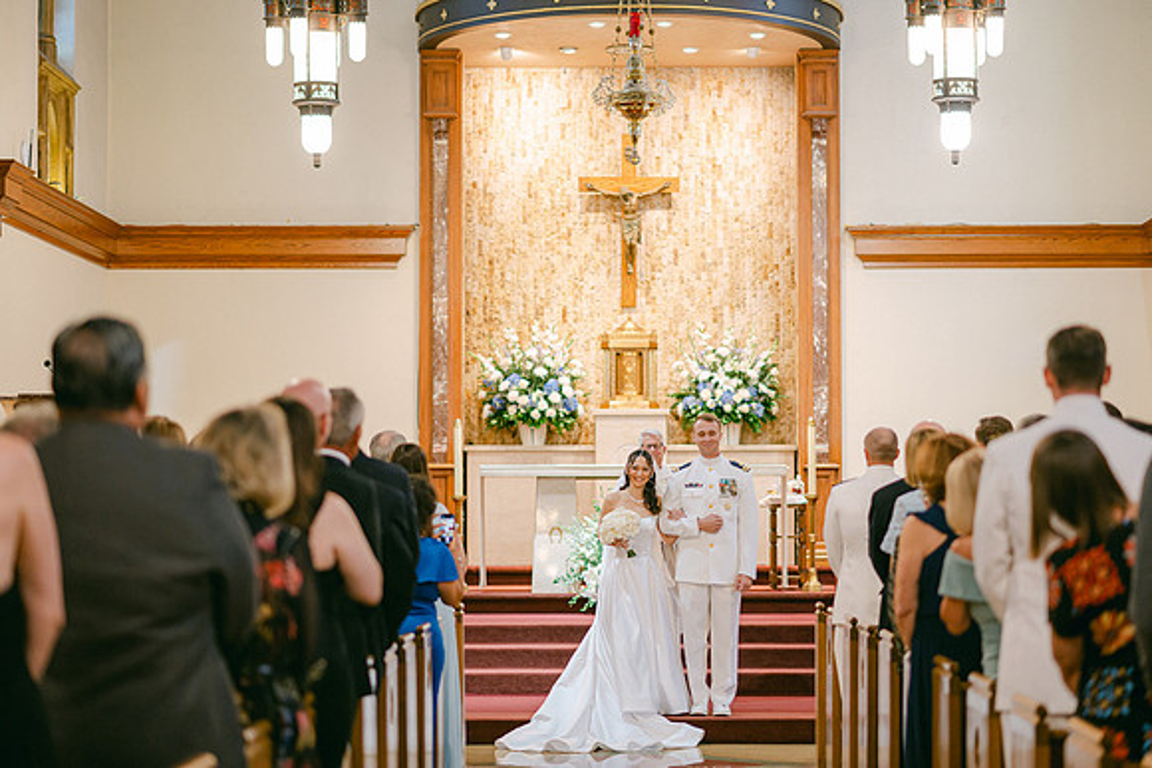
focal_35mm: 85
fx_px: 2721
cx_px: 576
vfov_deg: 16.1
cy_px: 384
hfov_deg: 23.9
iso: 1000
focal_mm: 85
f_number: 1.8
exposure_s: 1/200
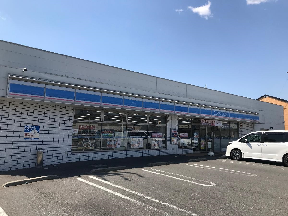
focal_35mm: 28
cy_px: 108
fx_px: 233
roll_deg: -1.3
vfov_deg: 49.7
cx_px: 144
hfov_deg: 63.4
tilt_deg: +6.8
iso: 20
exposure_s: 1/2283
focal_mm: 3.99
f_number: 1.8
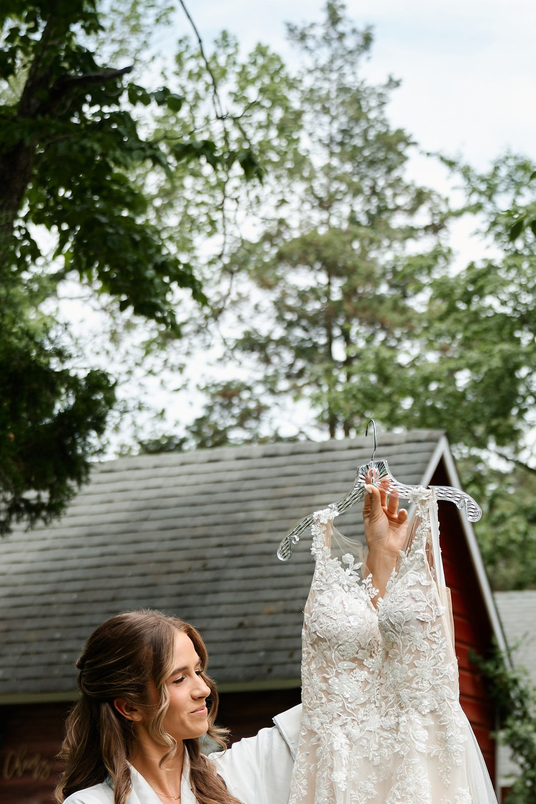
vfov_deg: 21.3
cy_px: 684
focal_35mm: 94
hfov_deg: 14.6
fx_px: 2098
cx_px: 296
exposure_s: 1/400
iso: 100
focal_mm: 37
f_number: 2.8
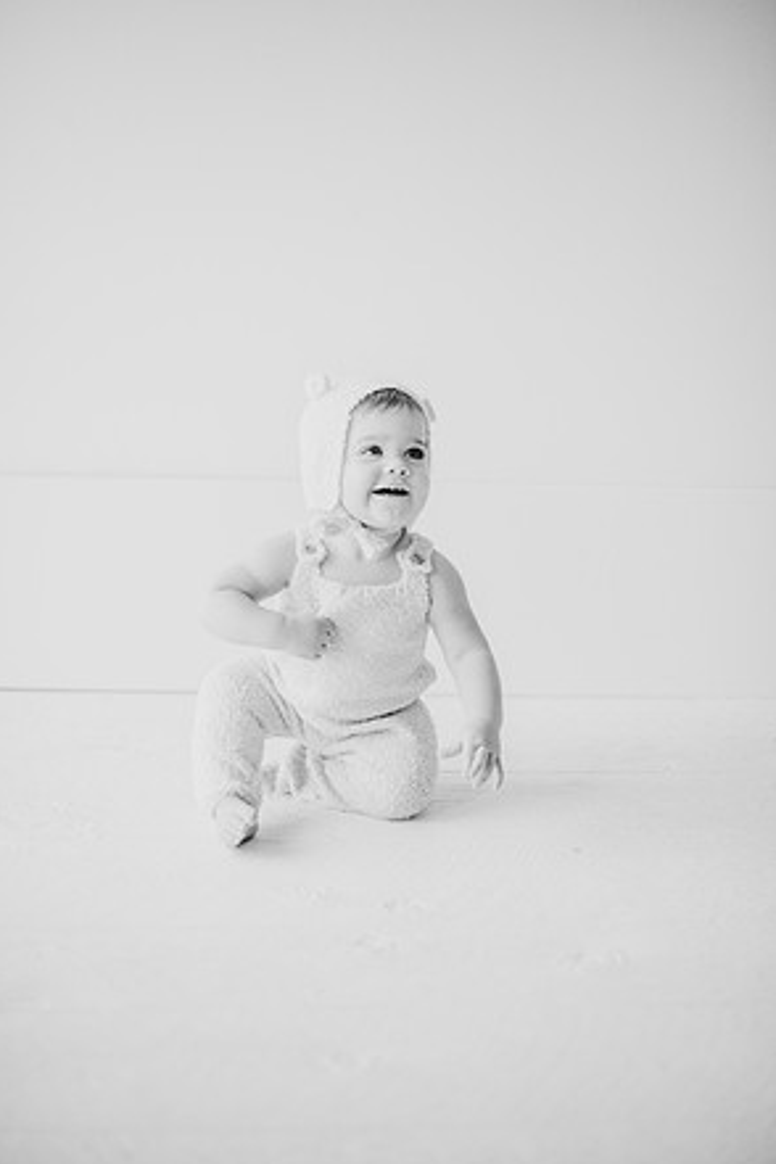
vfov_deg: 38.9
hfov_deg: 26.5
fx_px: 1649
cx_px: 383
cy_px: 573
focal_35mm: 51
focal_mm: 50
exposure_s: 1/500
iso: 640
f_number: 1.8
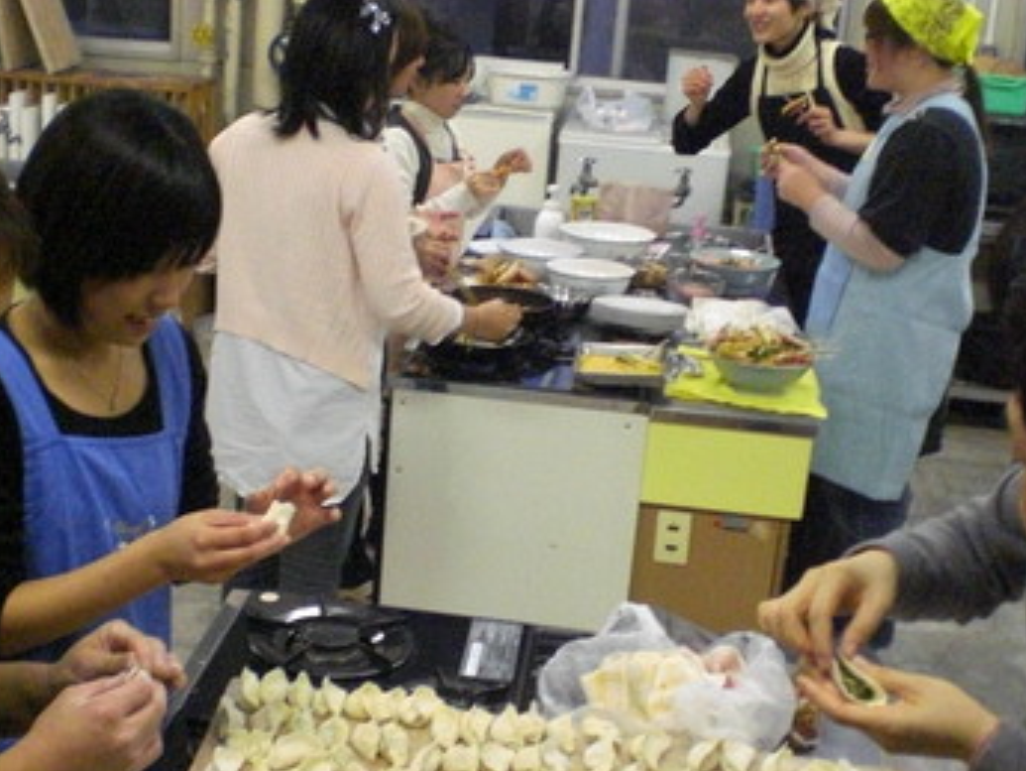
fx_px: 1631
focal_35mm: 55
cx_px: 458
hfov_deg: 34.9
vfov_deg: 26.4
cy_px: 508
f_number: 3.1
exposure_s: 1/80
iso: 800
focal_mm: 6.3
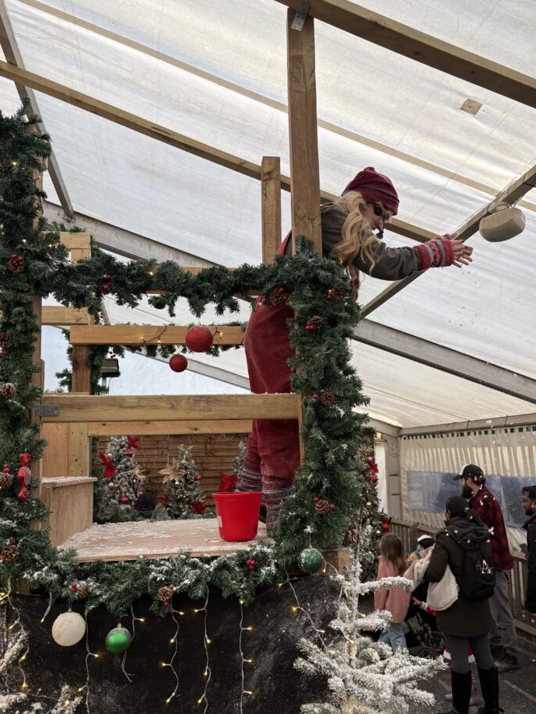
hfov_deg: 48.2
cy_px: 387
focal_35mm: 29
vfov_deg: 61.6
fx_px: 598
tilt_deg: +6.8
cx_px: 275
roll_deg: +1.2
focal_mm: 5.96
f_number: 1.6
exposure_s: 1/122
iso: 80
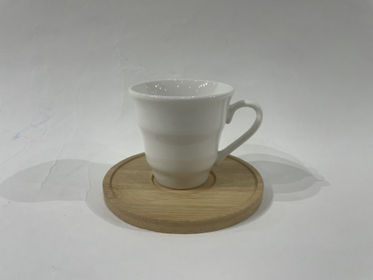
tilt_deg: -22.7
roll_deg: -0.5
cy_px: 140
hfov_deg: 67.3
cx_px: 186
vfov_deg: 53.1
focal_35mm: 26
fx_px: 280
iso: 32
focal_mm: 4.2
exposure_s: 1/121
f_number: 1.6
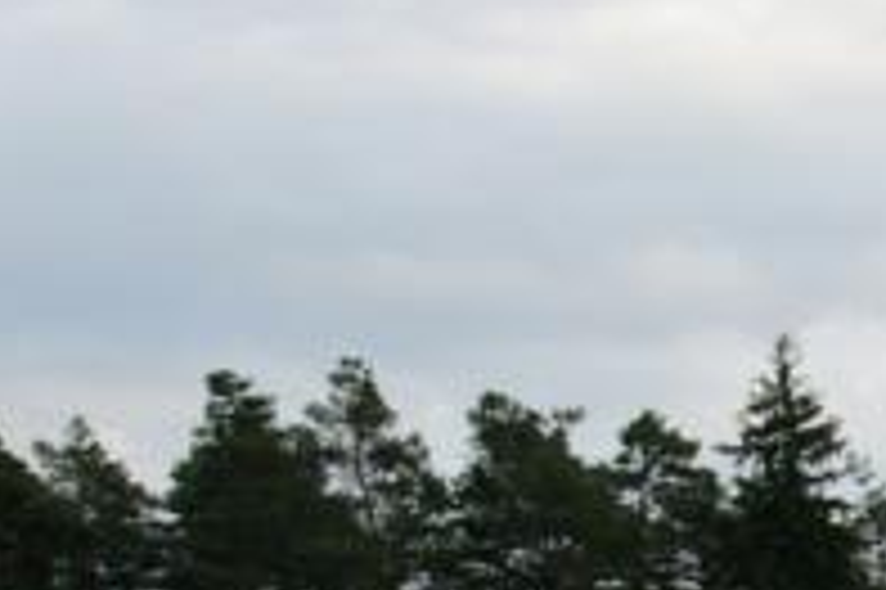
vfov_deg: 9.2
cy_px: 892
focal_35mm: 144
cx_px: 1003
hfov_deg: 13.9
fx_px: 3548
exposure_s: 1/60
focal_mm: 21
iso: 200
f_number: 8
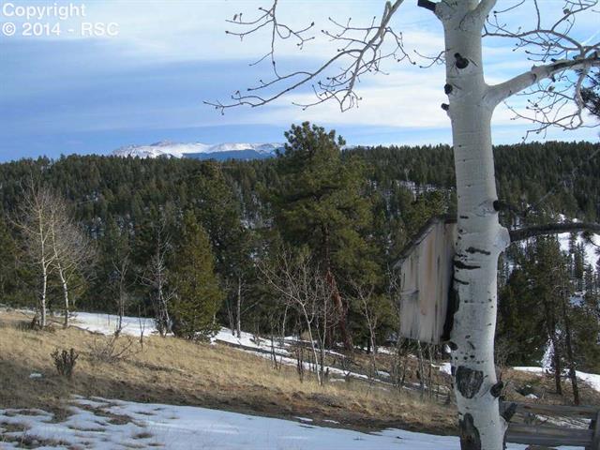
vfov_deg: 37.7
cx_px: 300
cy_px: 225
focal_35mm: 38
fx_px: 659
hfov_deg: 49.0
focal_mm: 7.8
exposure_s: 1/300
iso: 50
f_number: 4.8
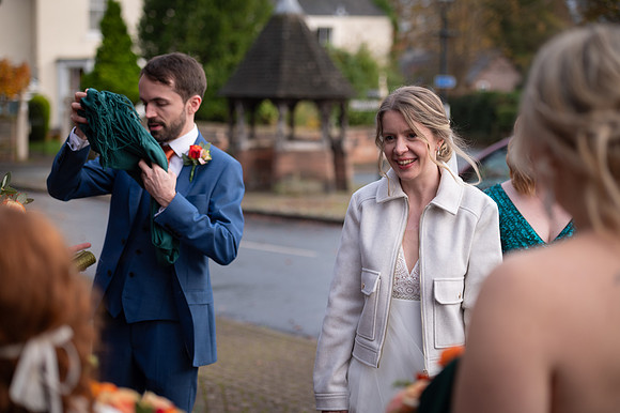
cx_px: 310
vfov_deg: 13.7
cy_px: 206
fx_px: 1721
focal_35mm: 100
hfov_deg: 20.4
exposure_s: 1/400
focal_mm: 100
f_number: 2.8
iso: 125
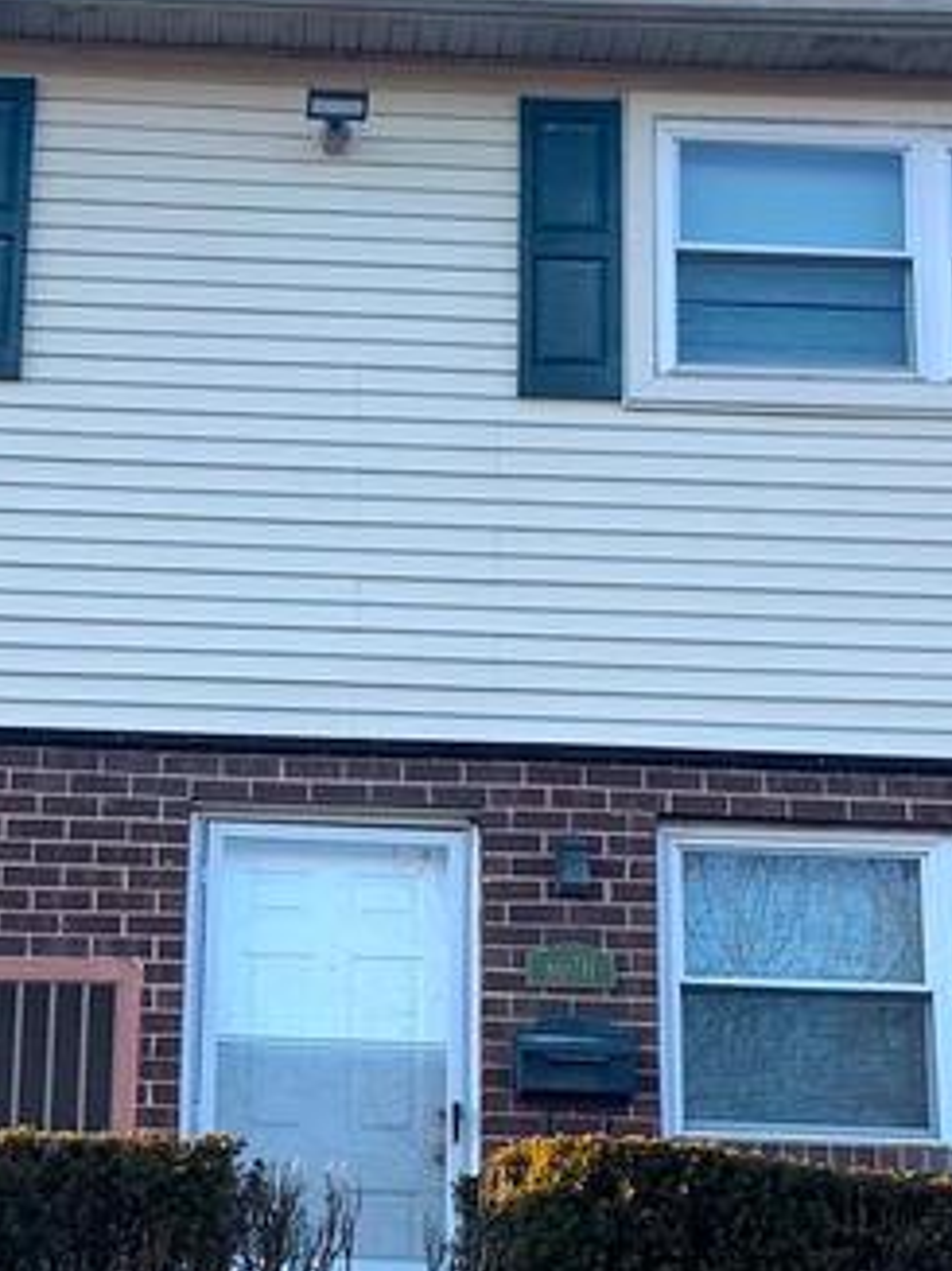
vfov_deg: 22.8
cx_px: 288
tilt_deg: +18.9
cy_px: 680
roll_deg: -2.4
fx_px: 3156
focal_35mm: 86
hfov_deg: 17.1
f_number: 1.8
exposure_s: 1/382
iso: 25
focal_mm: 4.25
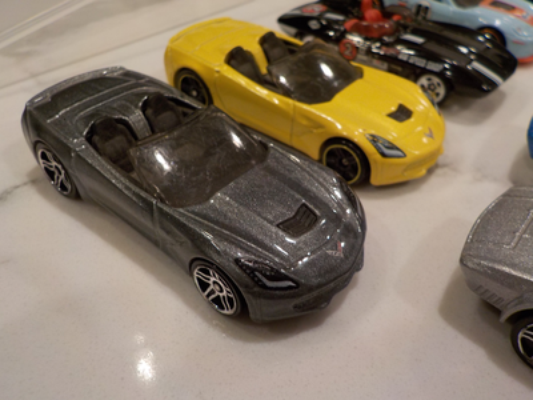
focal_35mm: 30
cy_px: 200
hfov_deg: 60.0
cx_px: 266
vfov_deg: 46.8
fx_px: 462
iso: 180
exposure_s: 1/30
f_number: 3.3
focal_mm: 4.1
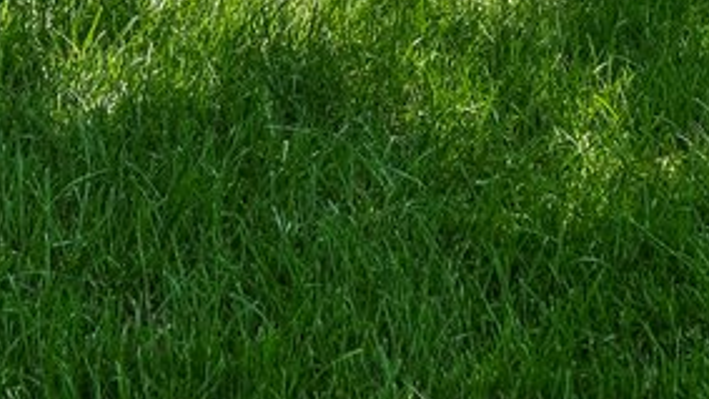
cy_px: -696
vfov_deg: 5.4
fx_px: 3984
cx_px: 13
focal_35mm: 212
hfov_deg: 10.1
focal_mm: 28
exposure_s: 1/125
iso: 200
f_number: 8
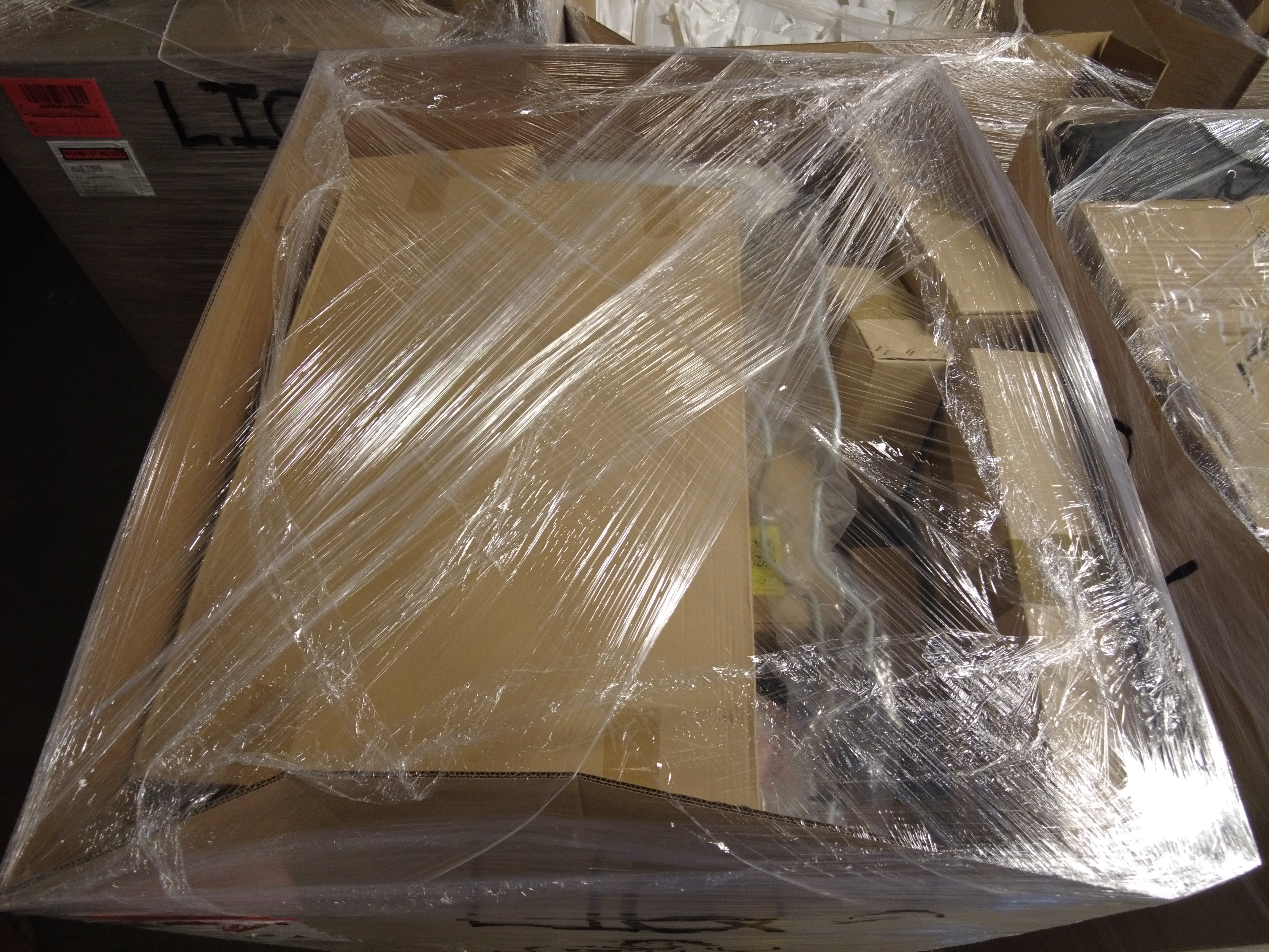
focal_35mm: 20
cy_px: 476
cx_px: 634
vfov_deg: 66.0
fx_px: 733
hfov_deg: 81.7
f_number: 1.8
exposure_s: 1/10
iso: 400
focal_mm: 4.4
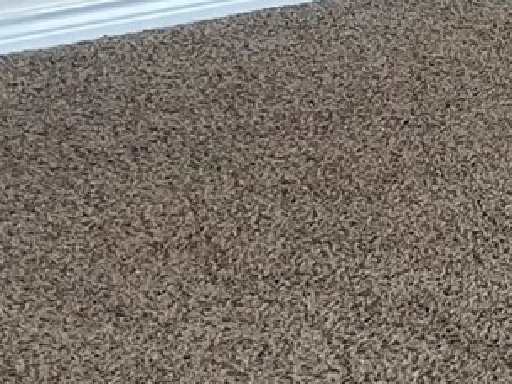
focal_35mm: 175
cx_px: 1046
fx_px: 2588
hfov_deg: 10.3
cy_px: -288
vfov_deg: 8.2
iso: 125
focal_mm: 5.7
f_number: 1.5
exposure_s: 1/120
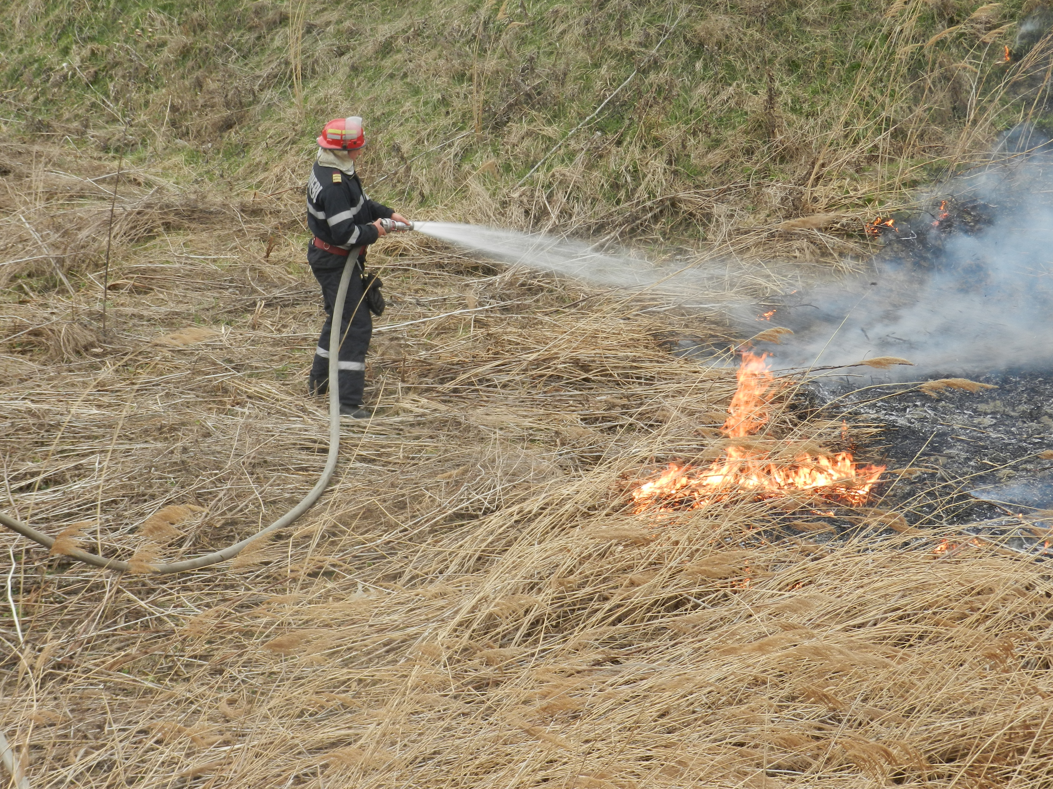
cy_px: 394
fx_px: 3498
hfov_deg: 17.1
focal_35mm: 115
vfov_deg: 12.9
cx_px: 526
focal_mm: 20.5
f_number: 4.8
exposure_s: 1/100
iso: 160
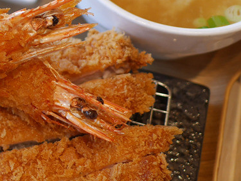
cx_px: -93
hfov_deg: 18.6
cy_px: 5
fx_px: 669
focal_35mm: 96
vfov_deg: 15.2
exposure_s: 1/125
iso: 200
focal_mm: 15
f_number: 1.8
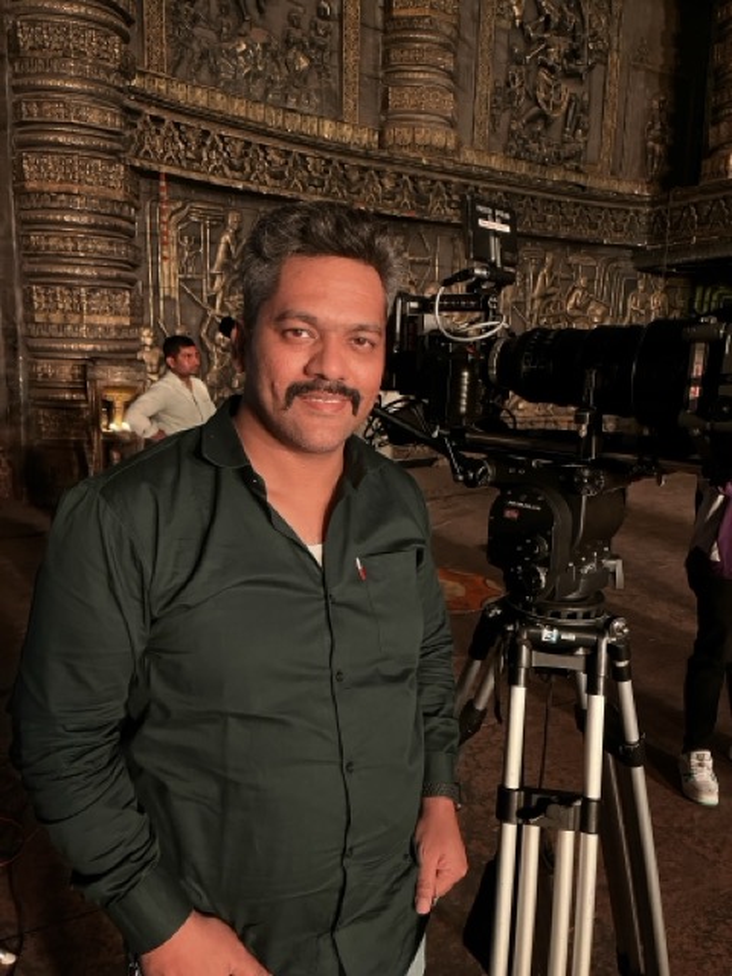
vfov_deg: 67.3
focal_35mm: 26
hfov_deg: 53.1
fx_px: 733
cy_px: 488
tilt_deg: -9.9
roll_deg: -1.1
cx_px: 366
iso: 500
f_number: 1.6
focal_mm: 5.1
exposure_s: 1/34
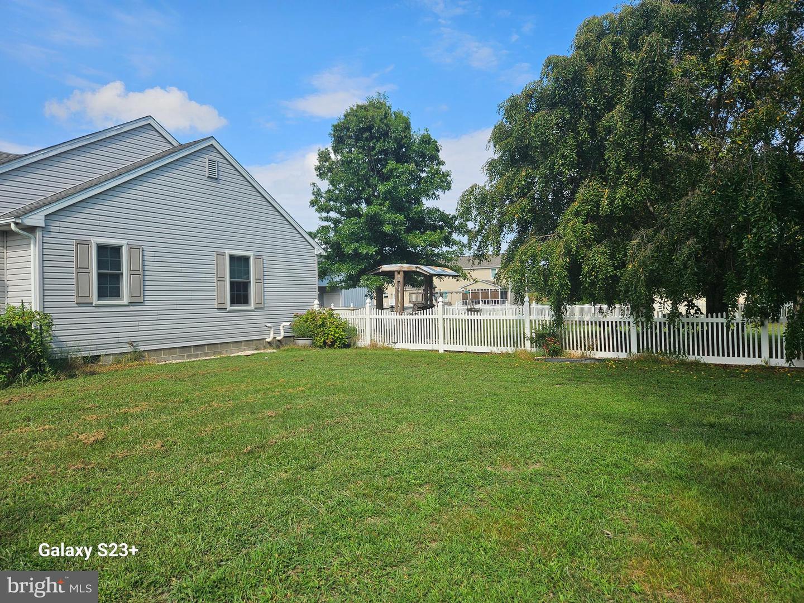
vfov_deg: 58.9
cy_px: 302
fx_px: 534
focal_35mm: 23
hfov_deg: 73.9
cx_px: 402
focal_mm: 5.4
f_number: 1.8
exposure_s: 1/1839
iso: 25
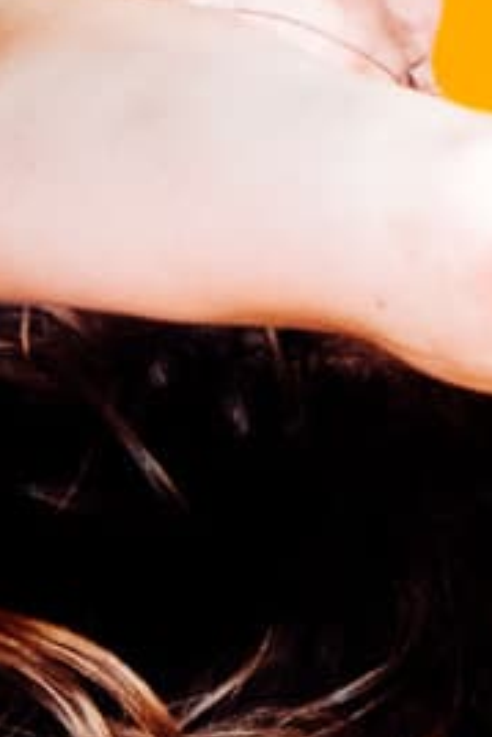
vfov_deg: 5.3
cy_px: -80
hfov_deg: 3.5
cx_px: -272
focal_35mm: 387
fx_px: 7923
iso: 800
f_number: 7.1
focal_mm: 35.8
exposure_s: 1/180
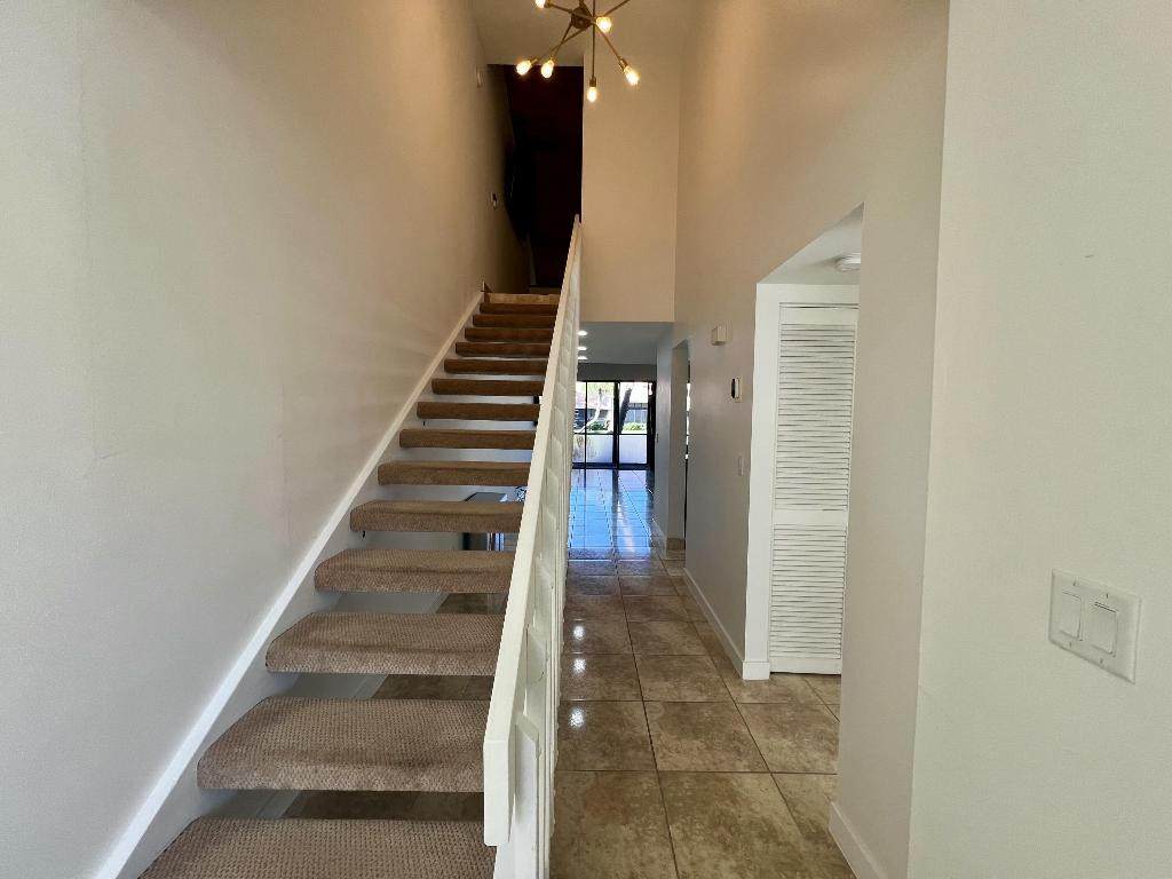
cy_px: 440
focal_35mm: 13
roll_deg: -2.1
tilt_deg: -3.4
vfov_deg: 89.9
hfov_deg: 106.2
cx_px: 586
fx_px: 440
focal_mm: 1.57
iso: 64
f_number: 1.8
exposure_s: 1/120
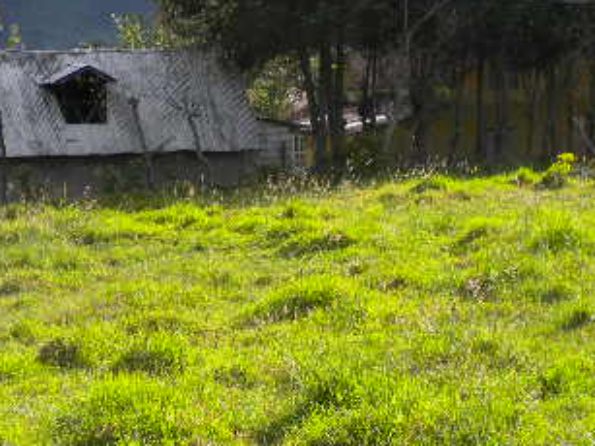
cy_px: 399
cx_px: 238
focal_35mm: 73
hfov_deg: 26.6
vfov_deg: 19.8
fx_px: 1254
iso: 113
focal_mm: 6.3
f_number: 4.6
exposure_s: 1/450
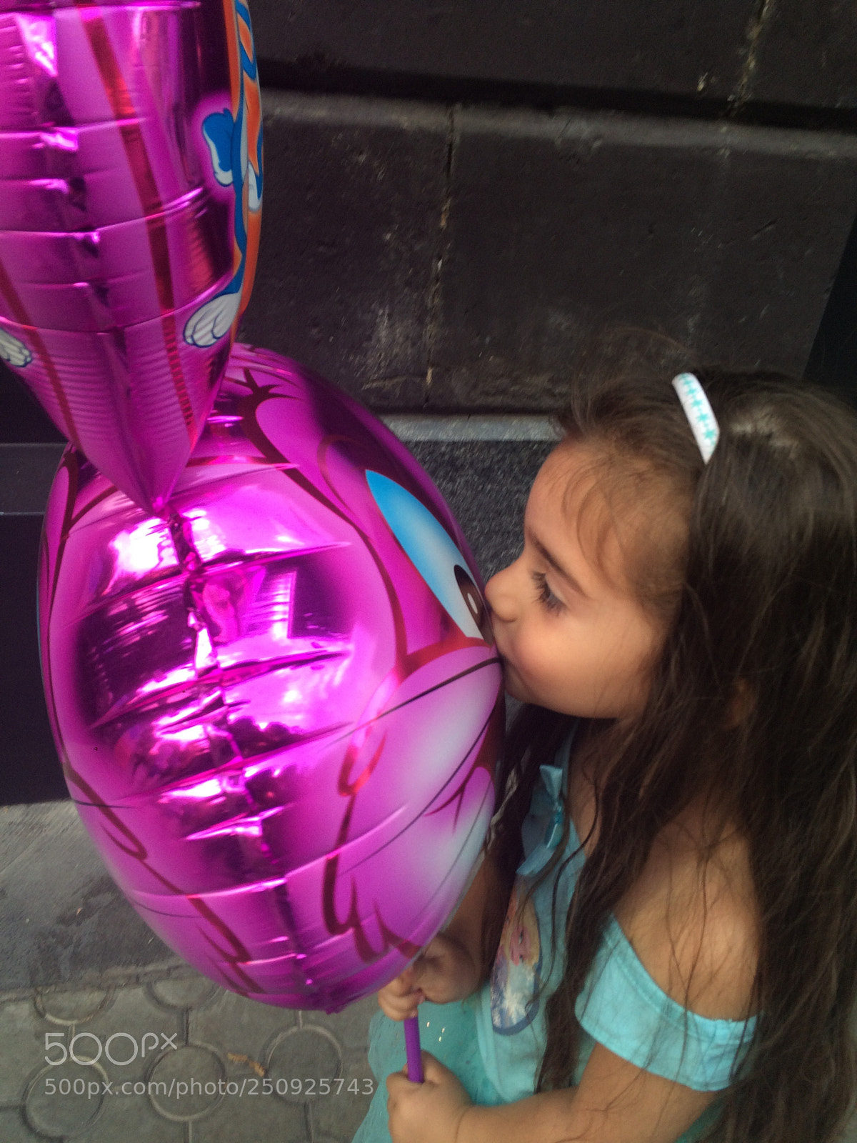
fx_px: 957
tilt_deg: -35.9
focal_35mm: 29
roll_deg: -1.8
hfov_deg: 48.2
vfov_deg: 61.7
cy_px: 572
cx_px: 428
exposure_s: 1/60
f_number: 2.2
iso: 50
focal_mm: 4.15
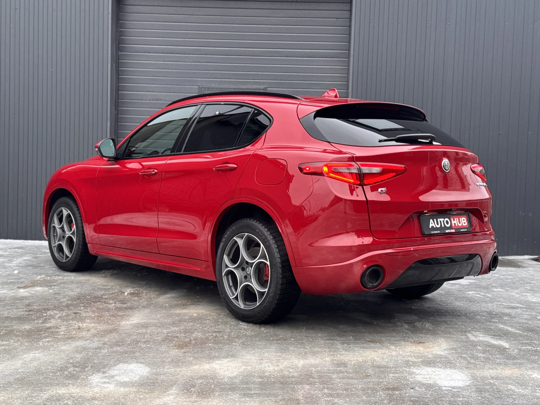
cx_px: 270
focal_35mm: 48
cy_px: 202
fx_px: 749
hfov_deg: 39.7
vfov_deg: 30.3
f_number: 1.78
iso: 160
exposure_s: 1/100
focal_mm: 6.76
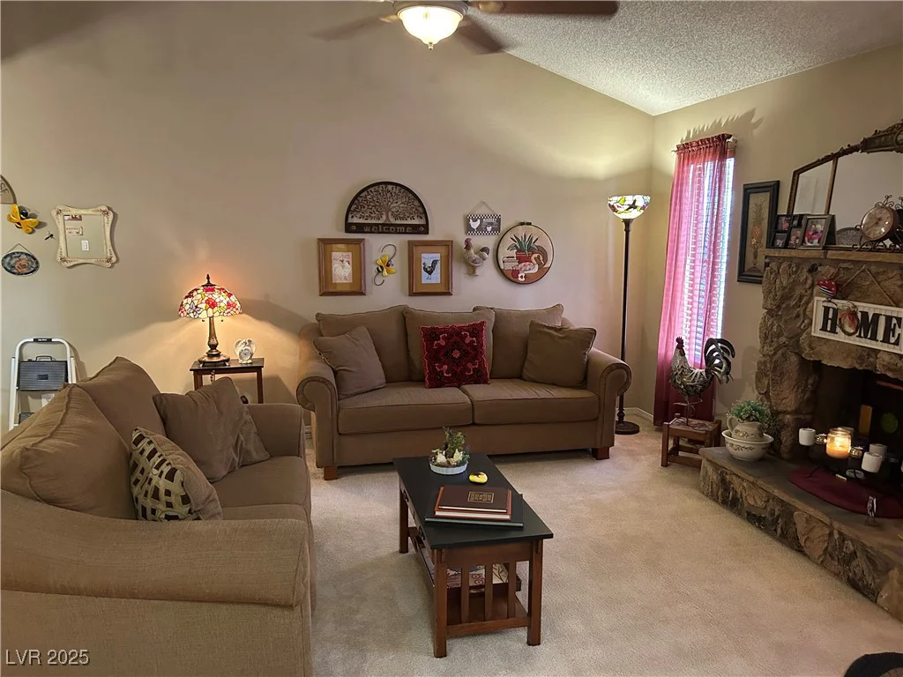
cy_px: 338
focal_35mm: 26
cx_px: 452
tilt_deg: -9.6
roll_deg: +0.2
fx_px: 678
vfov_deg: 53.1
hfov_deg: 67.3
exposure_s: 1/60
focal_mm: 5.7
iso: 500
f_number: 1.5
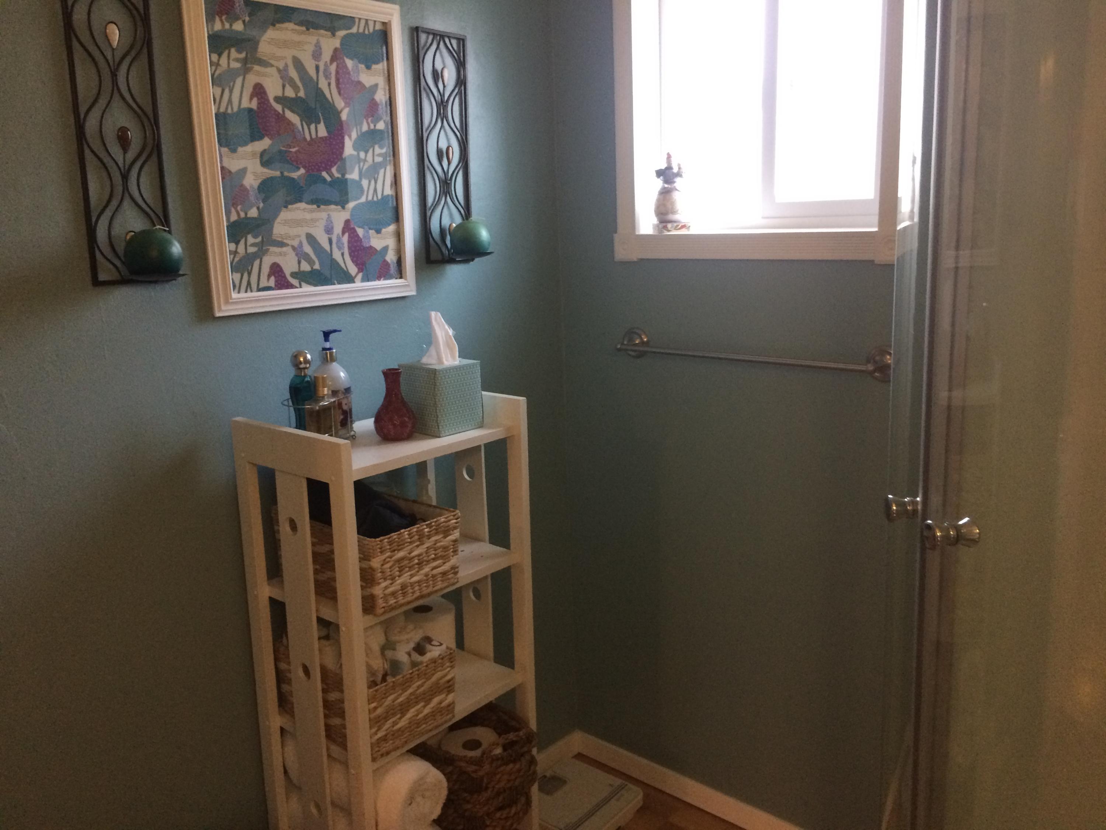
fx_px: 927
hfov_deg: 61.7
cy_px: 415
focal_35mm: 29
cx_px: 553
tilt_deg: -10.6
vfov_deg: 48.2
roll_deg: +2.0
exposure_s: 1/30
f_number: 2.2
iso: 200
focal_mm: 4.15
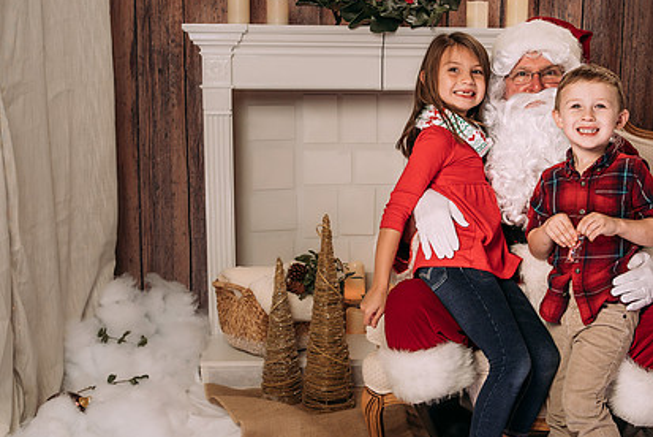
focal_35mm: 58
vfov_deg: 23.4
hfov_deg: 34.2
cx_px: 420
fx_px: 1053
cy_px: 258
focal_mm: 35
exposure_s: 1/100
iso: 100
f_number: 5.6
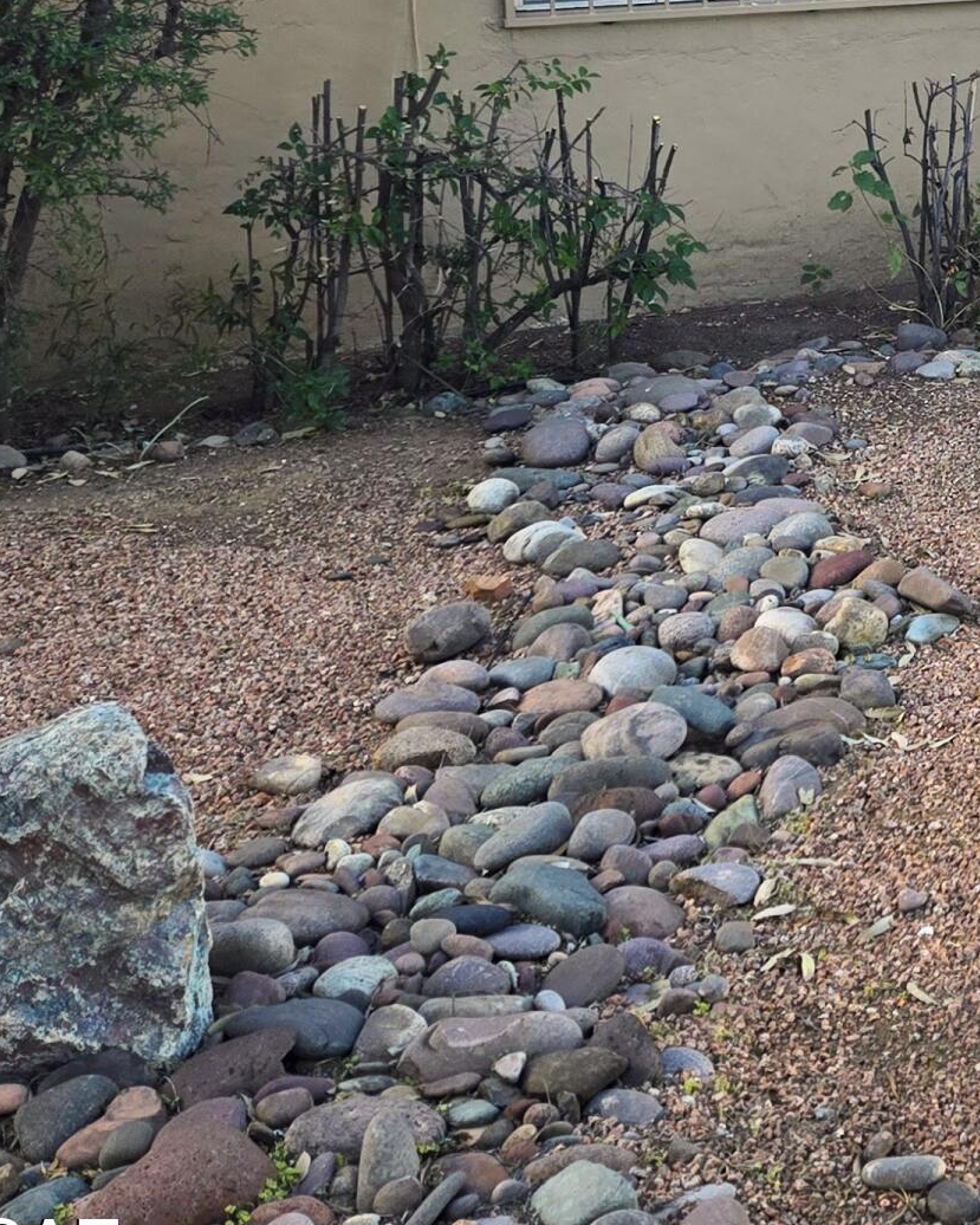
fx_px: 2356
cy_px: 39
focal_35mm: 65
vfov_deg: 27.7
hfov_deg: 20.9
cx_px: 1350
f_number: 1.8
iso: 25
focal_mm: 5.4
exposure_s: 1/273
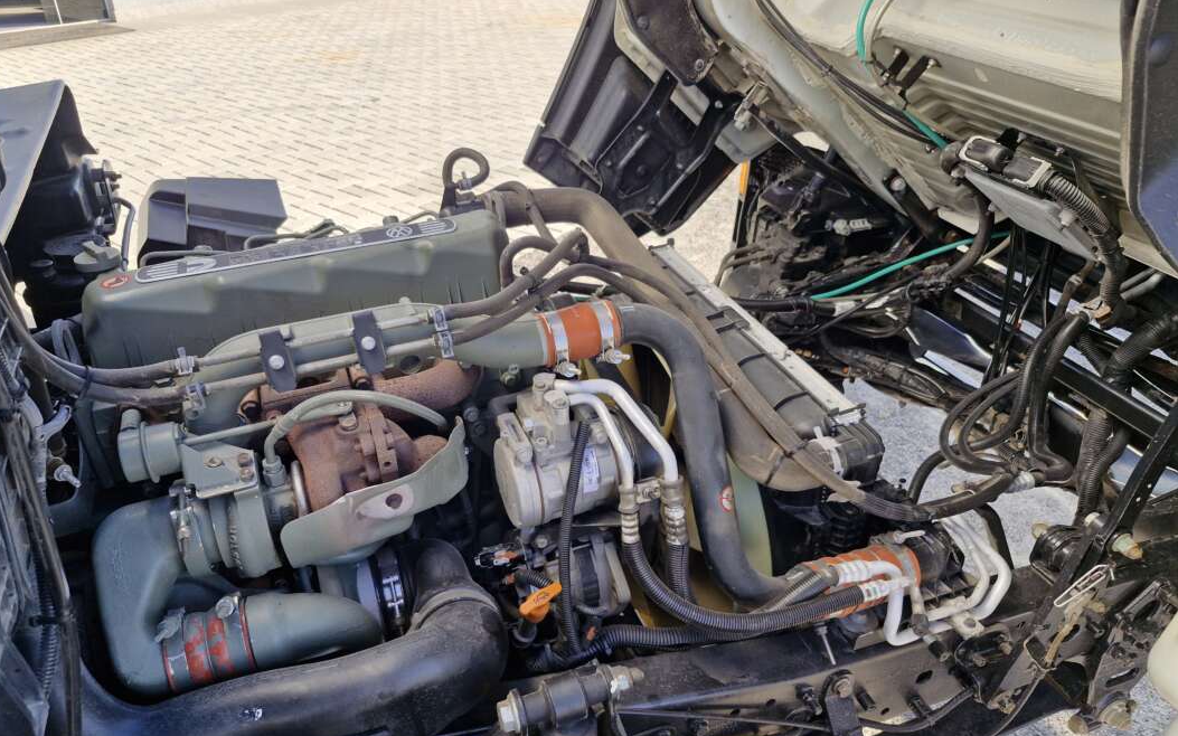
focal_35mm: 25
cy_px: 360
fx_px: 803
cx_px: 575
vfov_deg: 49.3
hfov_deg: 72.5
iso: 50
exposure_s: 1/289
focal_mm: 5.54
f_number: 1.8
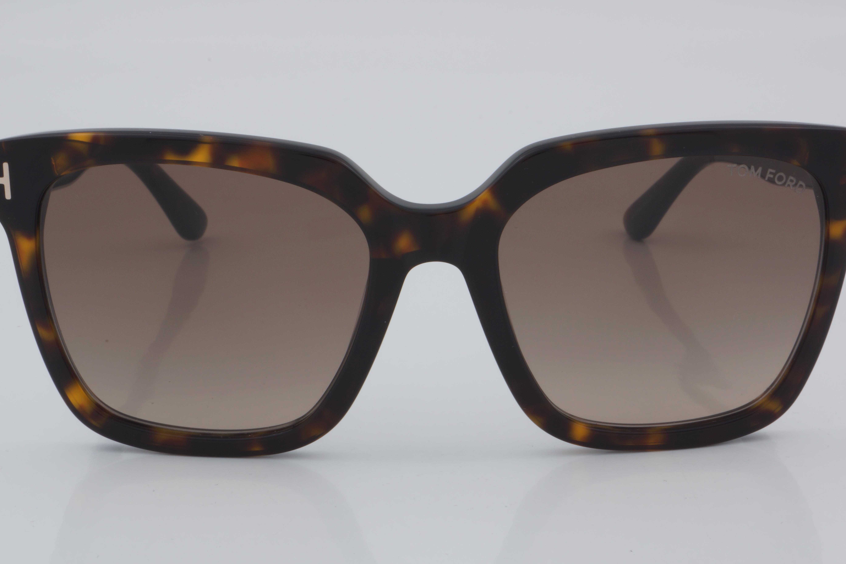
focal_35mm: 90
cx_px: 431
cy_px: 293
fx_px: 2104
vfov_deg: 15.3
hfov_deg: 22.7
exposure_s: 1/4
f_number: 32
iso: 100
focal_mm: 55
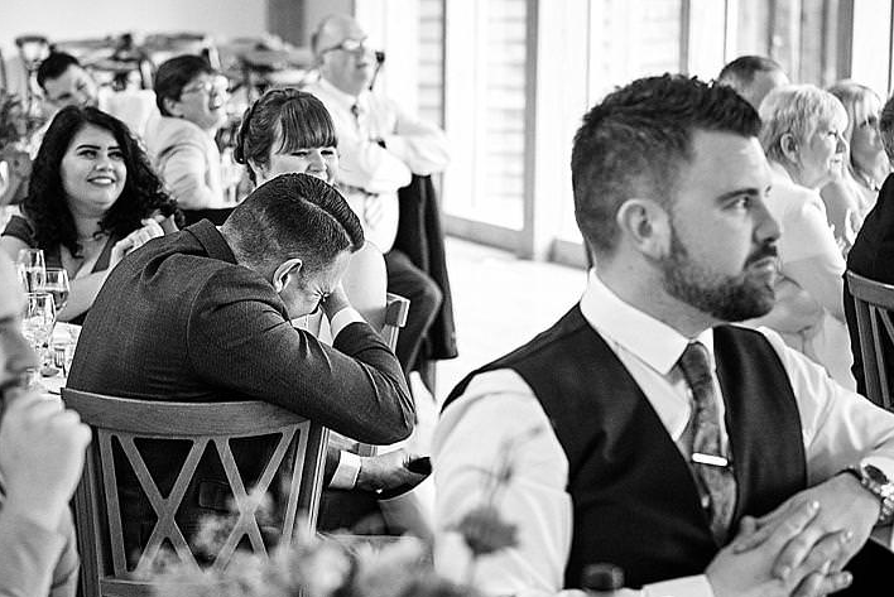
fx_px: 2634
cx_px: 325
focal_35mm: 106
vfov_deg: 12.9
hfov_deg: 19.2
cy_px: 269
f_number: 2.2
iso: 2000
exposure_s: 1/160
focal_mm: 50
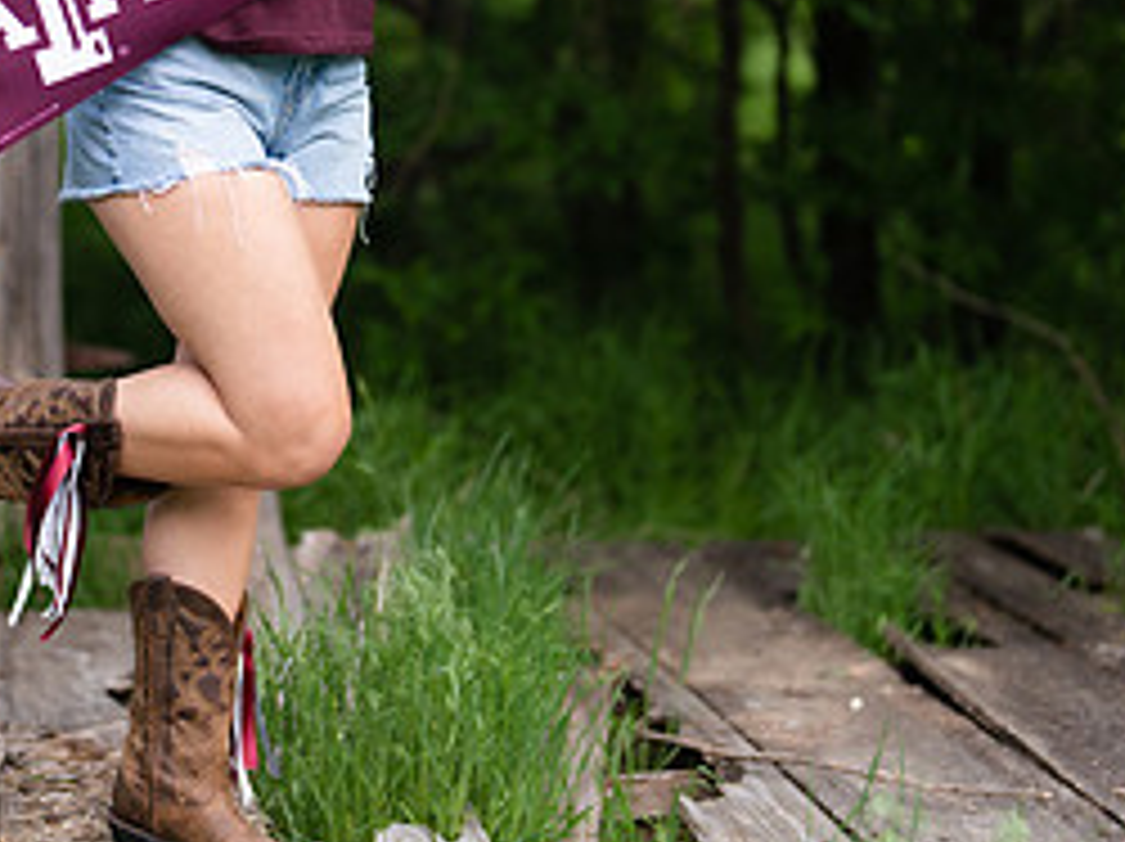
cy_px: 139
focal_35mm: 122
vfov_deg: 12.1
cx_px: 263
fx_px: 3961
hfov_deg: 16.1
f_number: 1.2
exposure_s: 1/500
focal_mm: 50
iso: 125
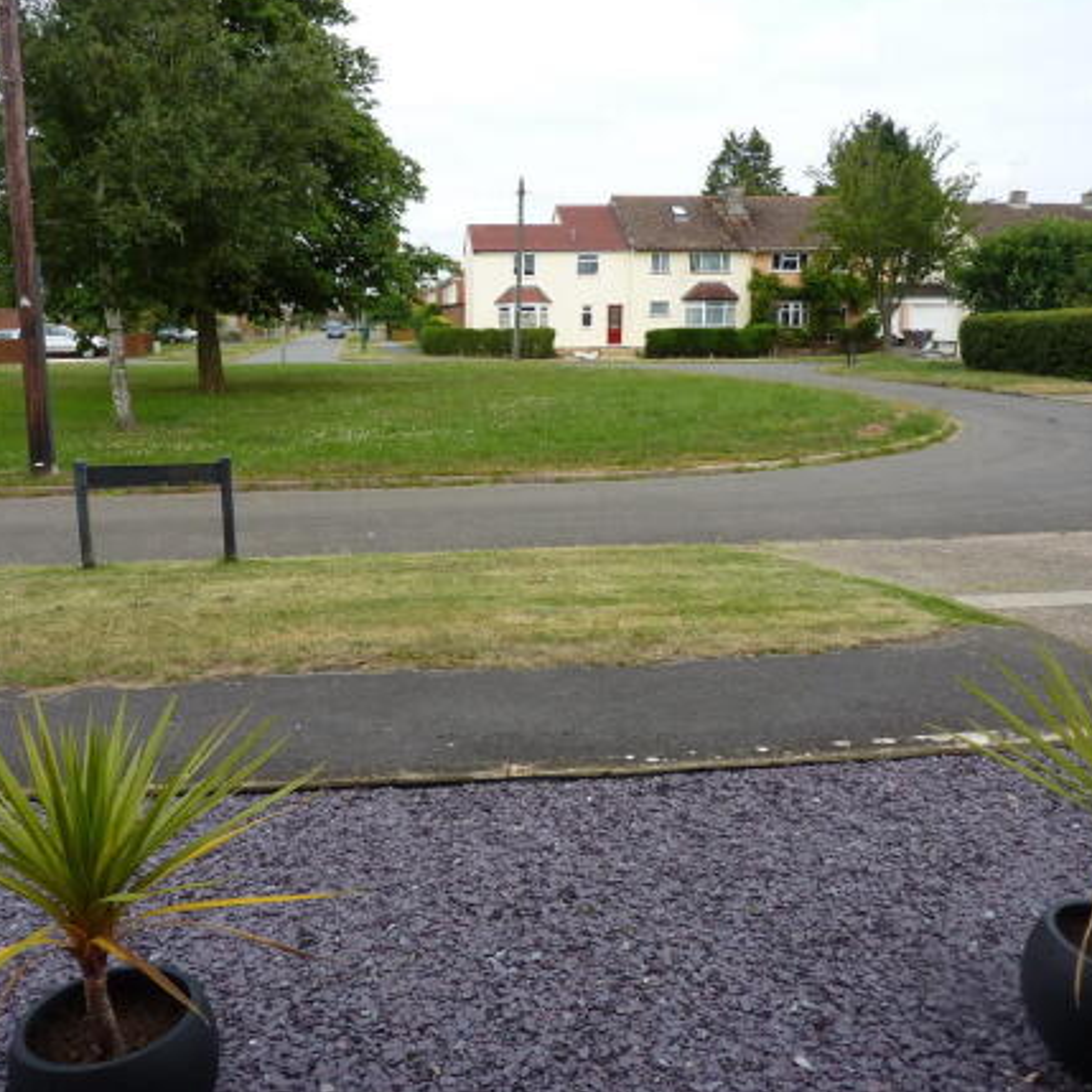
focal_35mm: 30
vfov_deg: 54.0
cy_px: 538
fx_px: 1071
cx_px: 442
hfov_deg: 53.7
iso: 80
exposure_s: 1/250
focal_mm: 4.1
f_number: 4
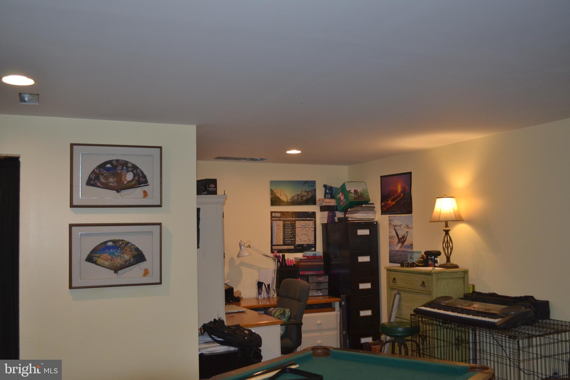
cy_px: 190
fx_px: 570
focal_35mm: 36
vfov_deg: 36.9
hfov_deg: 53.1
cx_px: 285
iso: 800
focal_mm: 24
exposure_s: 1/30
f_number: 4
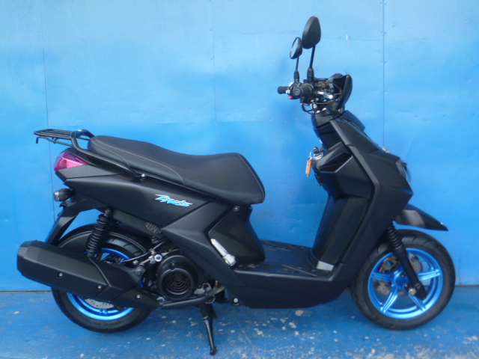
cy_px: 180
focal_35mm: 33
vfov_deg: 42.9
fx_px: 457
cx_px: 240
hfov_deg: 55.4
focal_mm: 5.8
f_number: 2.6
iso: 80
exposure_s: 1/80
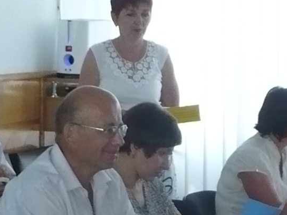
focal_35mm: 174
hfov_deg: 11.3
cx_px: 217
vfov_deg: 8.3
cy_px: 334
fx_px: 1443
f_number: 2.8
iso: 200
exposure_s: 1/30
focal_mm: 6.1
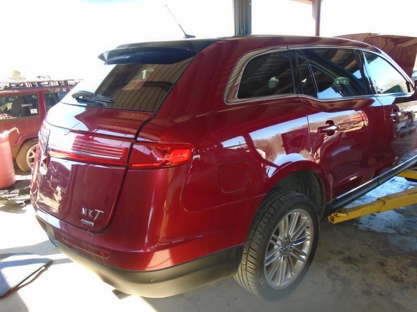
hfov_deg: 67.3
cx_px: 208
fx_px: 313
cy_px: 156
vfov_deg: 53.1
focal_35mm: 26
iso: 100
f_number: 3.2
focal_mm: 4.6
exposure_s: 1/60
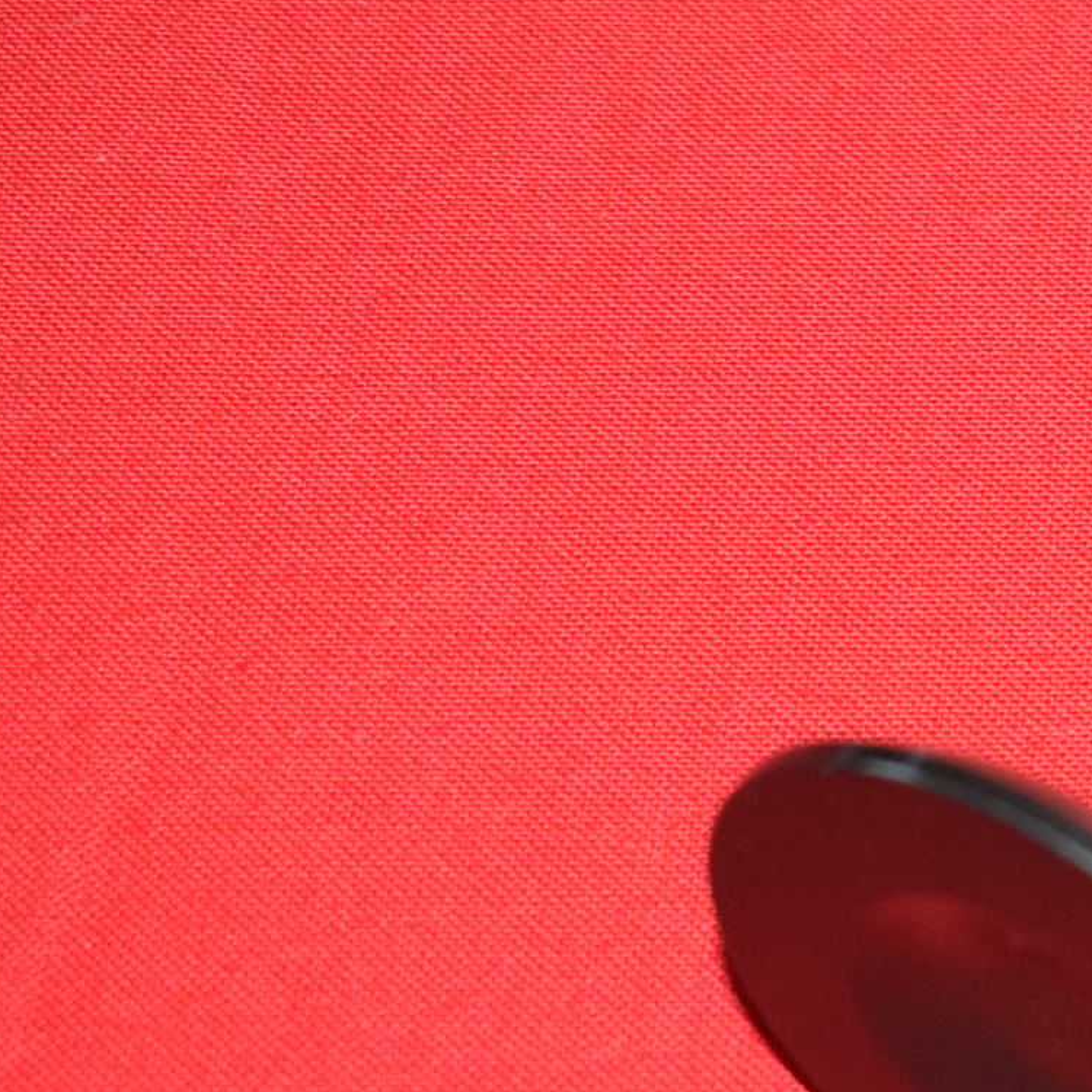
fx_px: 5628
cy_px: 619
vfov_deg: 11.1
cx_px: 1715
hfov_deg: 10.6
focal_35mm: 158
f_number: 5.6
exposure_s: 1/160
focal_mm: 31
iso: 800
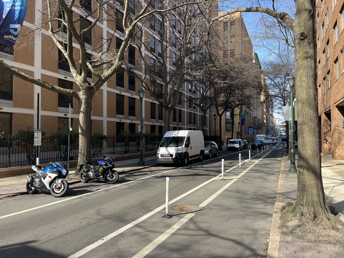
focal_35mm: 26
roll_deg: +0.6
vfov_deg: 53.1
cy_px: 129
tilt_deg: -0.2
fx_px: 258
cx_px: 172
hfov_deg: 67.3
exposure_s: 1/1046
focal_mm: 5.1
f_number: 1.6
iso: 50
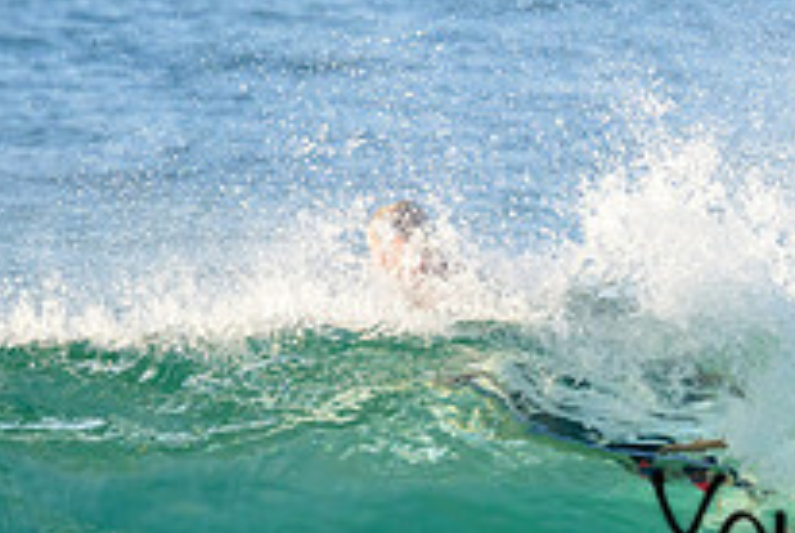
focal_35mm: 1574
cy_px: 496
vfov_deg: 0.9
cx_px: 1050
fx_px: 34808
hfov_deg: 1.3
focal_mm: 560
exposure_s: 1/2000
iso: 1800
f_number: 11
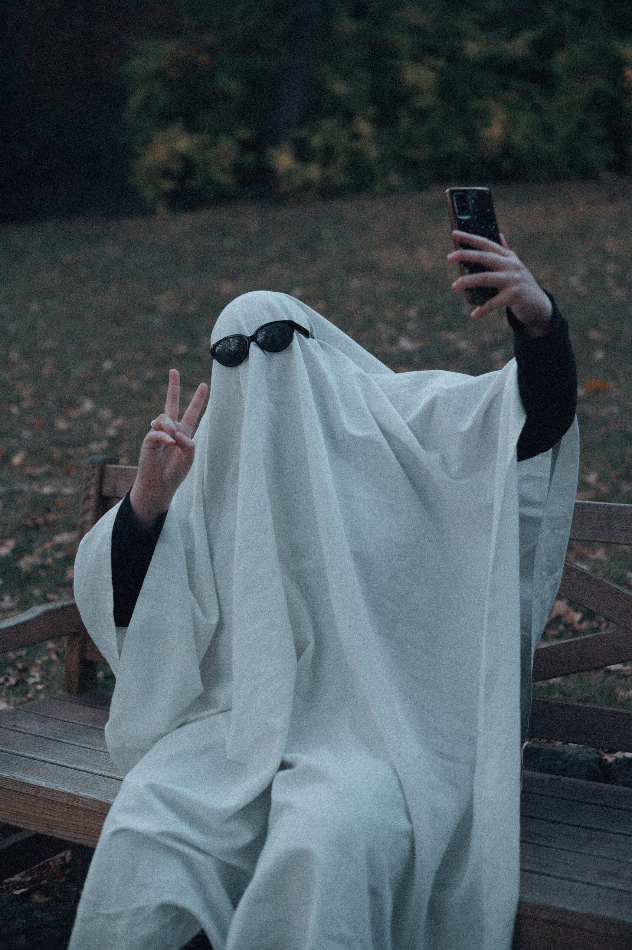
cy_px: 475
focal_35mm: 50
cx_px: 316
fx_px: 1319
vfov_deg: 39.6
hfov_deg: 27.0
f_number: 2.5
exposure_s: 1/80
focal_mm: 50
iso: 640
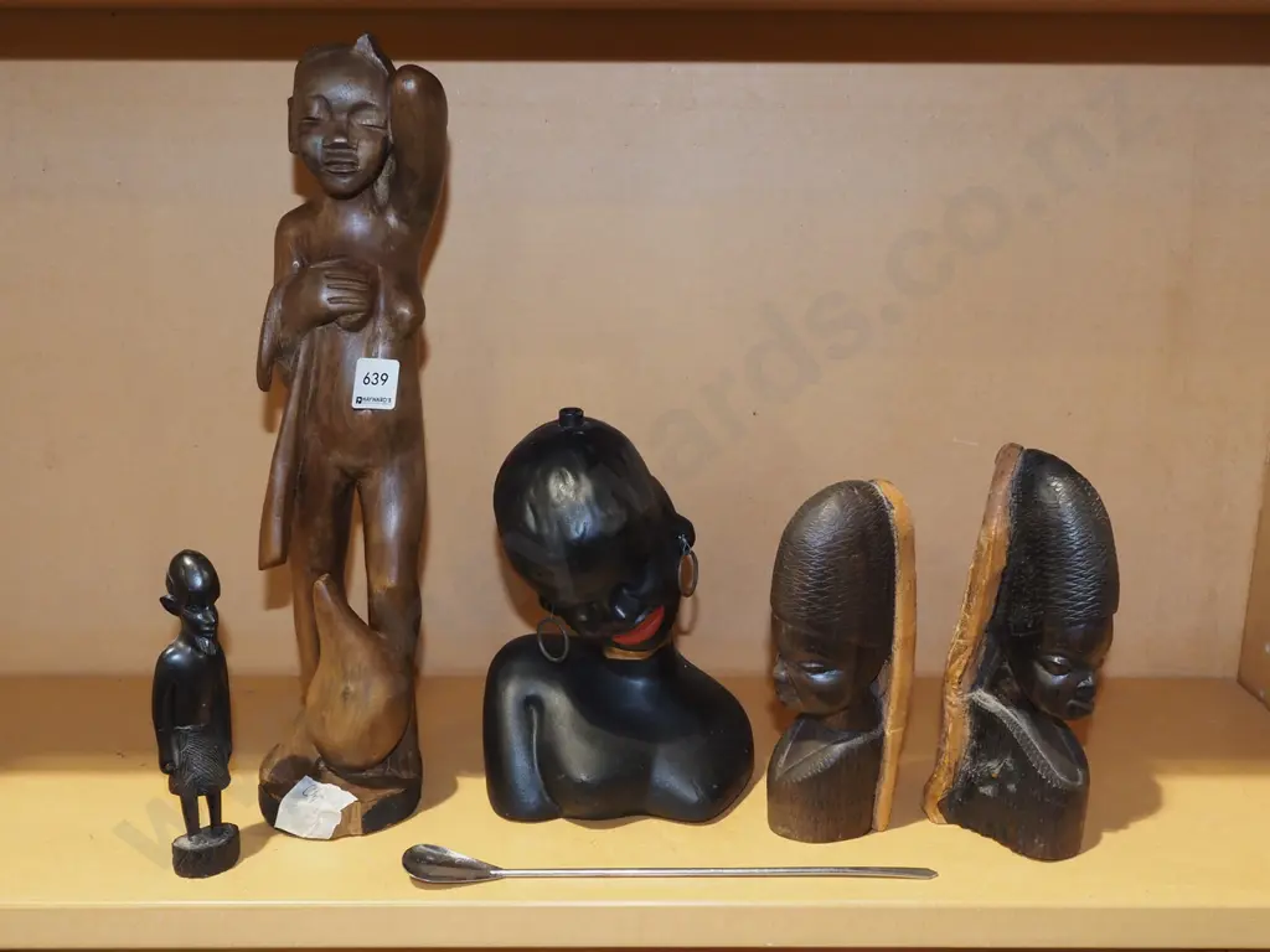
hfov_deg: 51.4
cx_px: 635
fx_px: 1321
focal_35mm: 36
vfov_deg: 39.7
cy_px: 476
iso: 1600
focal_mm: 18
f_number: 5.6
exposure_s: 1/60
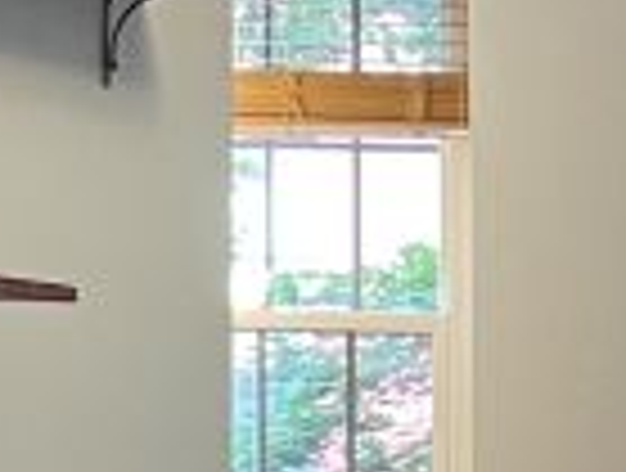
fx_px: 3463
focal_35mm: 191
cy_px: 773
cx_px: 1153
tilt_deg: -4.9
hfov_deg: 9.8
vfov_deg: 7.6
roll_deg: -1.1
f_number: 1.6
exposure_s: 1/60
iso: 200
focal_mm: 4.2
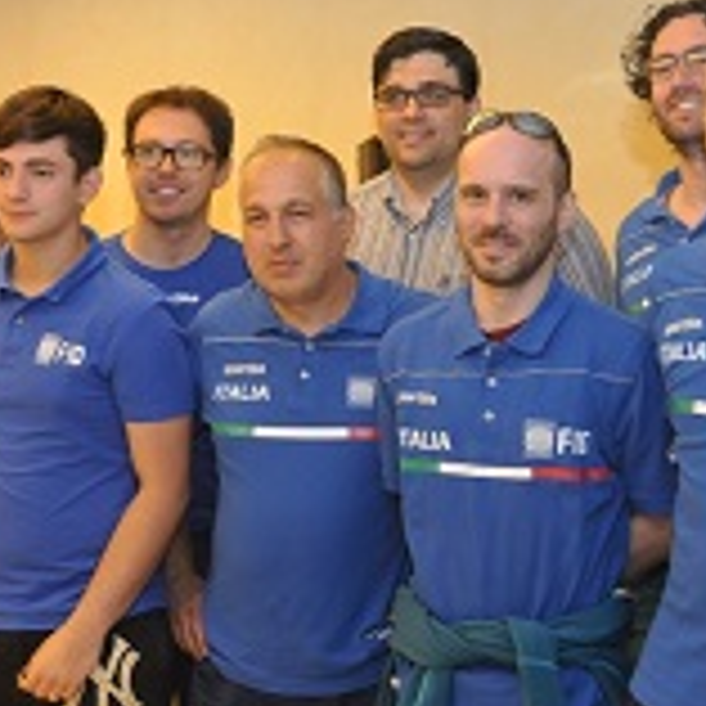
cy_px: 279
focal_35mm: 73
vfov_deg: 23.6
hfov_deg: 23.7
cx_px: 355
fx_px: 1684
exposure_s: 1/60
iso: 800
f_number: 4
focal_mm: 22
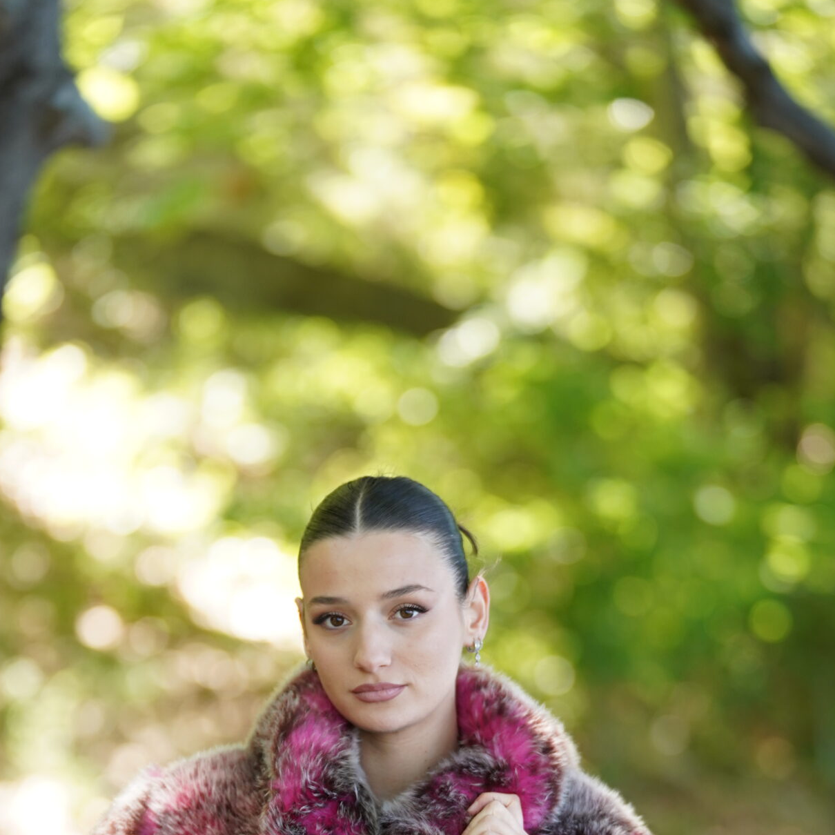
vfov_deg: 8.1
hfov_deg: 8.2
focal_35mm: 214
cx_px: 396
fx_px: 5840
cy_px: 852
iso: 500
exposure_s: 1/320
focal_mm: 119
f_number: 2.8
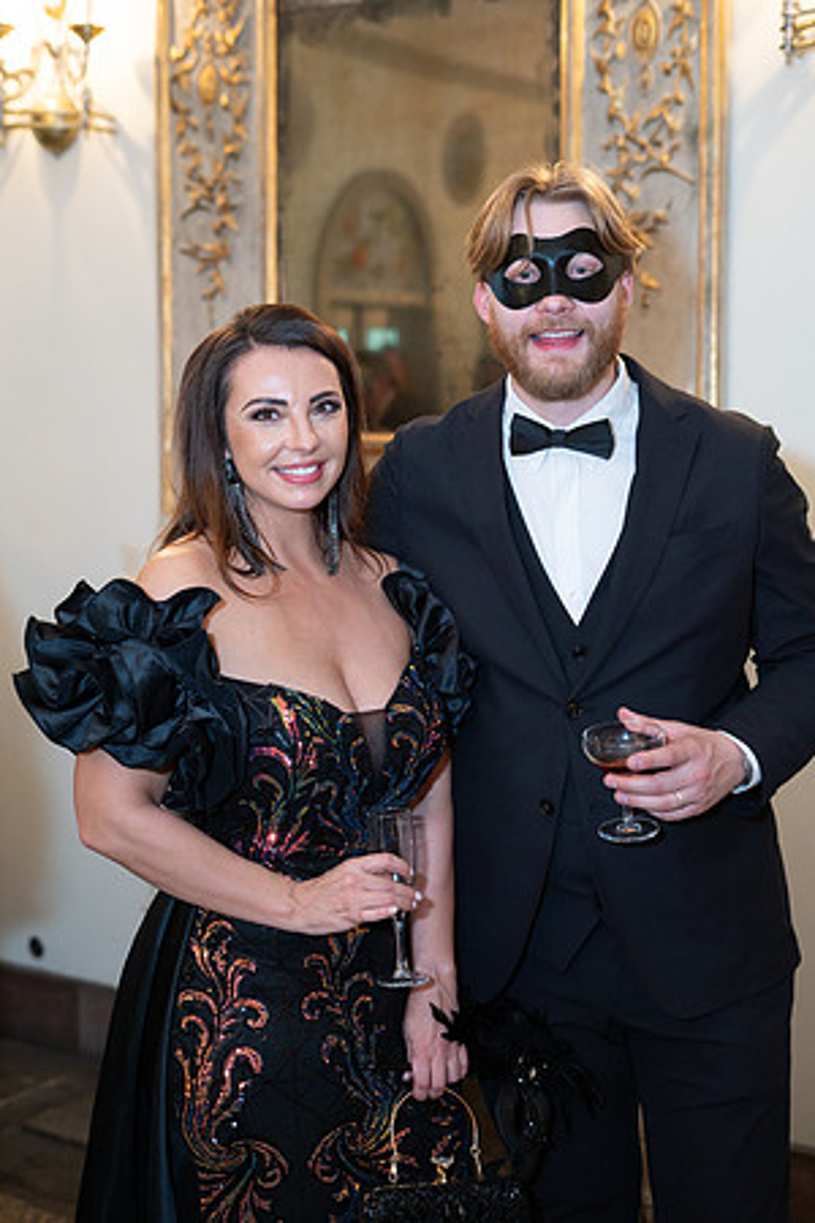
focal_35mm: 50
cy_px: 612
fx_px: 1698
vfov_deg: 39.6
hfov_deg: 27.0
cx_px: 408
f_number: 2.8
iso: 800
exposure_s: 1/100
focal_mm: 50
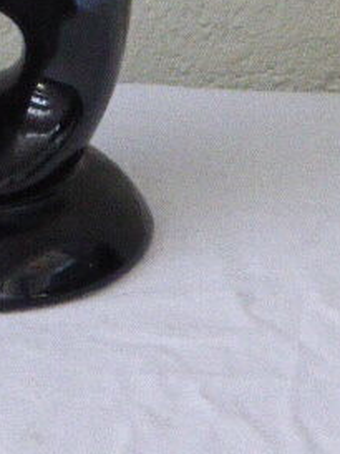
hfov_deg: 9.7
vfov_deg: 12.8
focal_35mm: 152
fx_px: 1994
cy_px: -36
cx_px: -17
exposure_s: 1/50
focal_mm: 11
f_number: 4.8
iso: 1600
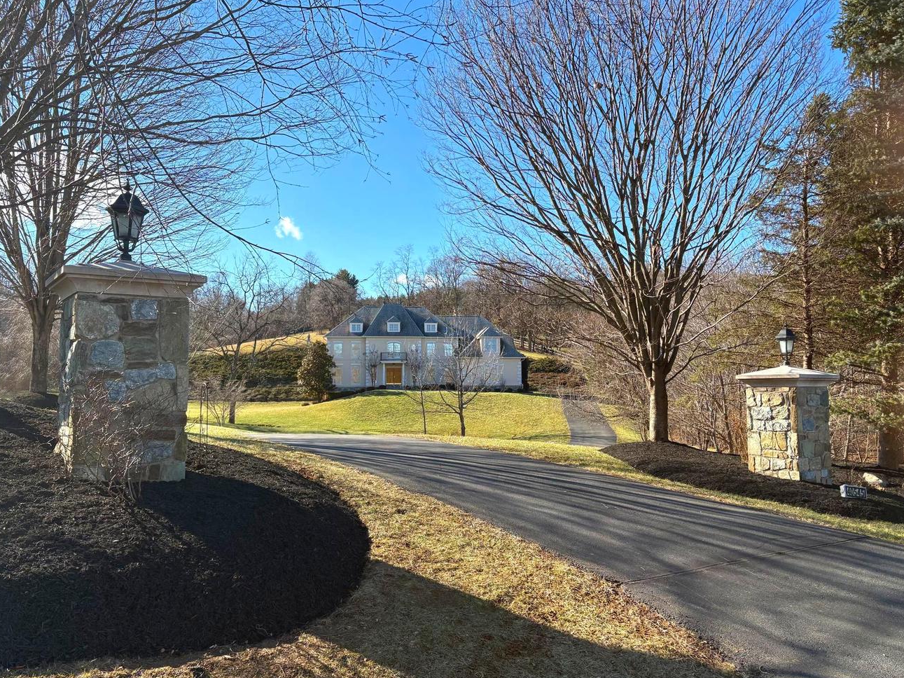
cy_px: 342
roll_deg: +2.1
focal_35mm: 29
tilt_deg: +2.6
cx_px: 455
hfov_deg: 61.7
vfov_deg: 48.2
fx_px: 757
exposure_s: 1/1848
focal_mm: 5.96
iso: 50
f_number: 1.6
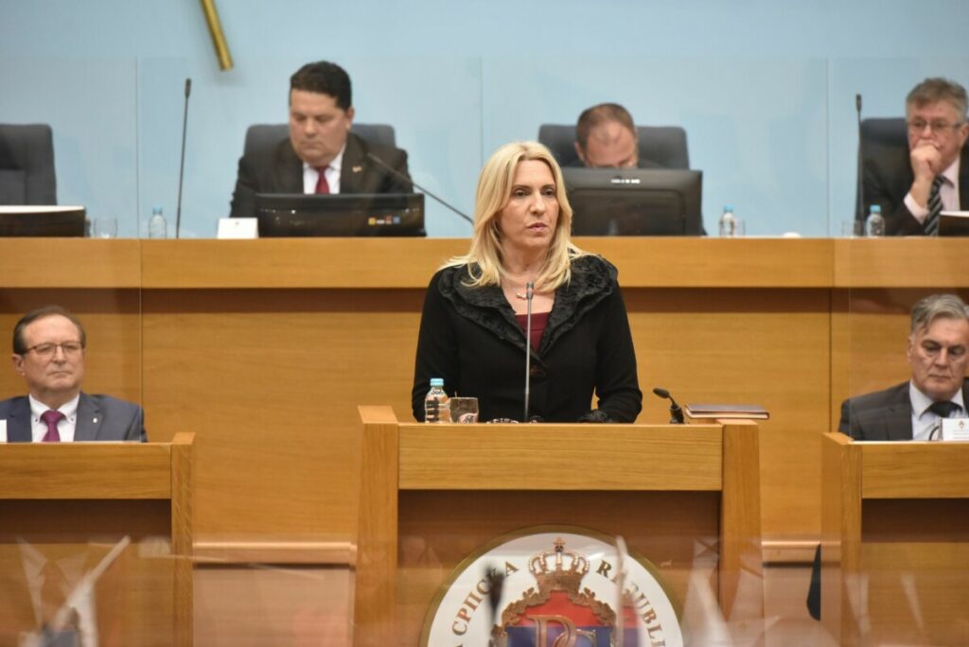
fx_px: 5386
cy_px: 324
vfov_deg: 6.9
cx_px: 484
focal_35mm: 200
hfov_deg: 10.3
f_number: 4.5
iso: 4000
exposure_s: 1/160
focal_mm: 200
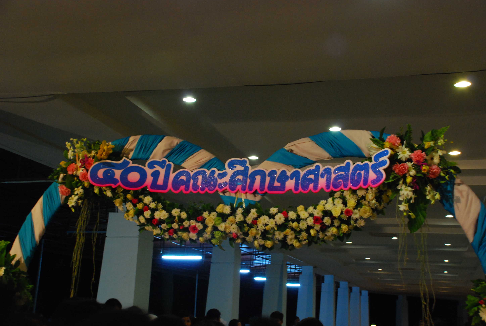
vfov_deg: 28.2
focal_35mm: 48
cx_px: 243
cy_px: 163
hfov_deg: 41.0
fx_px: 649
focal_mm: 32
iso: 1000
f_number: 5.6
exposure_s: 1/10
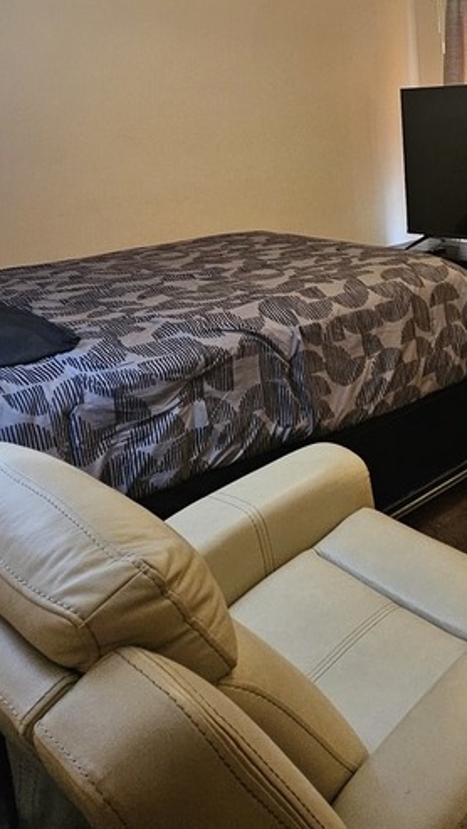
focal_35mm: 31
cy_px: 192
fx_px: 681
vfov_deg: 58.8
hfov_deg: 32.6
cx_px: 529
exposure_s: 1/60
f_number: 2.2
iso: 320
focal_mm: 2.2
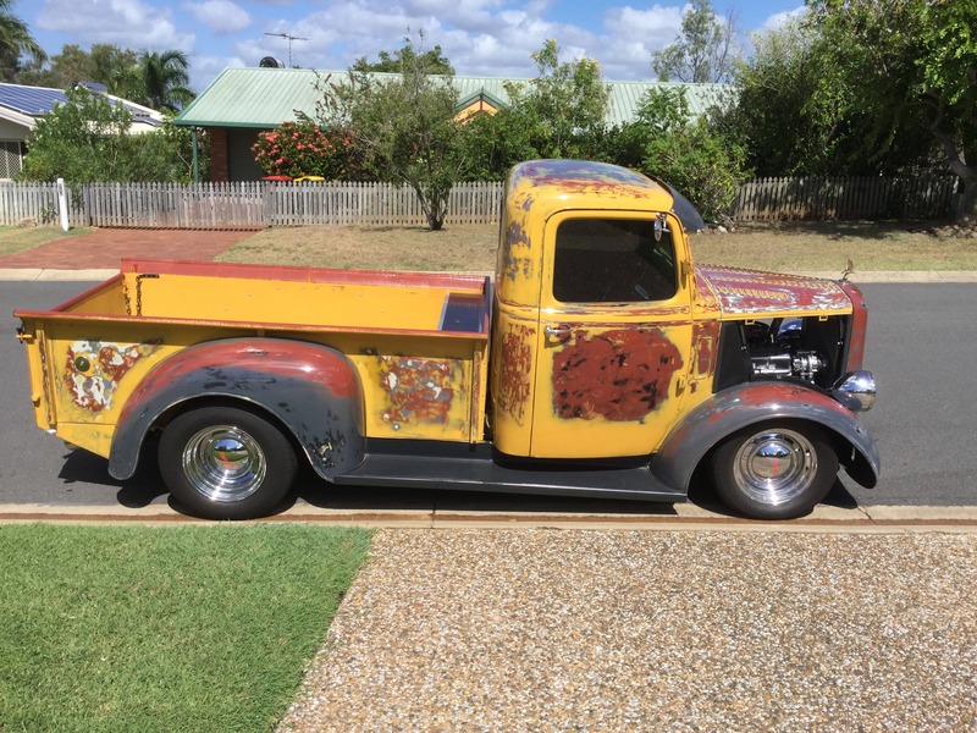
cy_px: 366
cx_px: 488
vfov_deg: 45.4
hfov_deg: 58.4
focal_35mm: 31
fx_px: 875
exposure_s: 1/1597
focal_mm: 3.3
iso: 25
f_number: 2.4
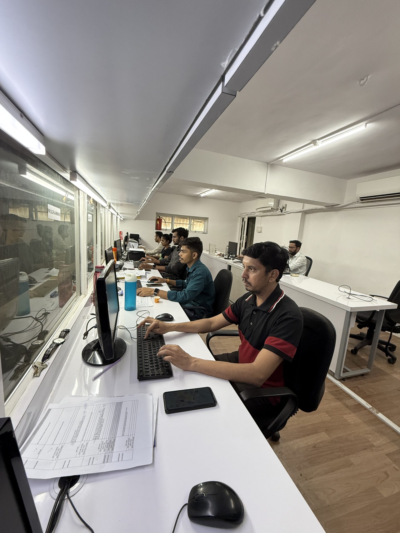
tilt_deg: -8.7
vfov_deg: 102.1
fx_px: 216
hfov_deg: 85.7
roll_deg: -5.6
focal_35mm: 14
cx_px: 200
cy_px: 266
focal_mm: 2.22
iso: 250
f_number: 2.2
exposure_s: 1/100
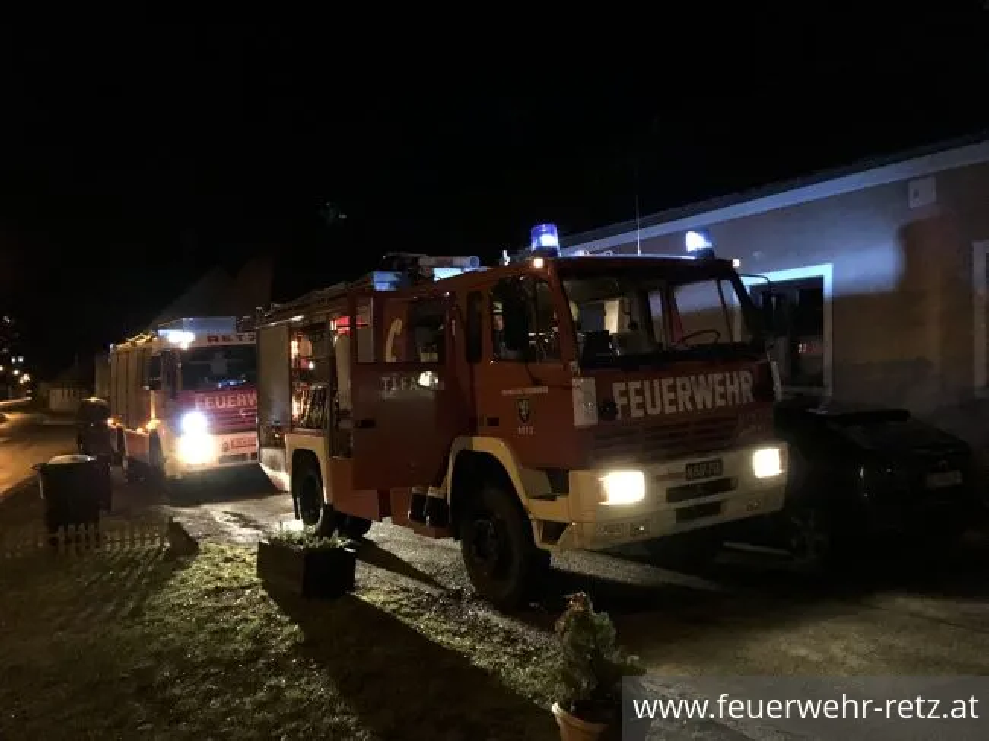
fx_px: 828
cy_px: 370
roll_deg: -0.7
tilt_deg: +1.3
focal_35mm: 29
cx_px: 494
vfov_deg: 48.2
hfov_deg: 61.7
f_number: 2.2
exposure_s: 1/17
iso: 1000
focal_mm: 4.15
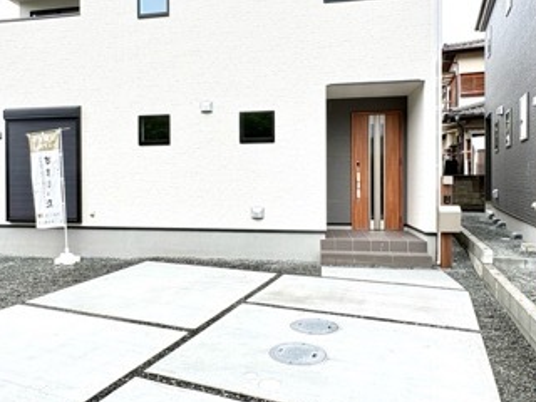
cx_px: 226
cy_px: 184
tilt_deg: -0.3
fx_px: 434
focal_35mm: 28
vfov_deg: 49.7
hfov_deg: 63.1
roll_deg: -0.3
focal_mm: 2.22
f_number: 2.2
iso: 64
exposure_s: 1/153
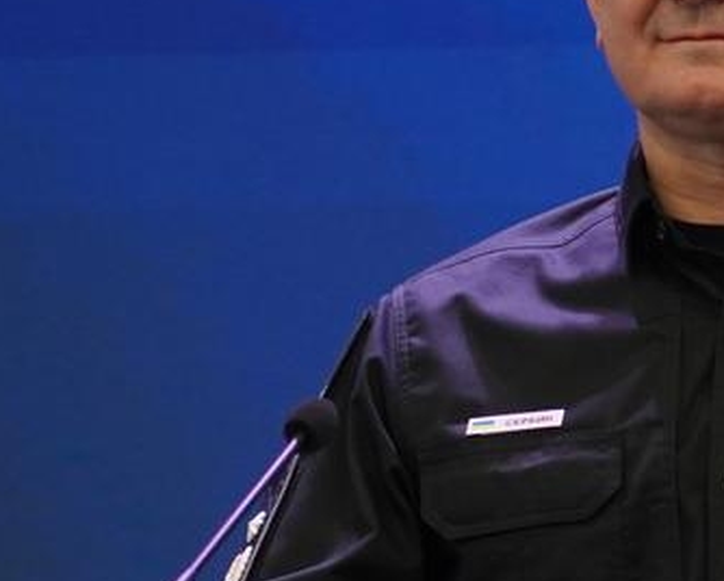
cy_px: 499
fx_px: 7766
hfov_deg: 5.3
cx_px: 711
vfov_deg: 4.3
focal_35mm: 362
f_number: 4
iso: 2500
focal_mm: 86
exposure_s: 1/160
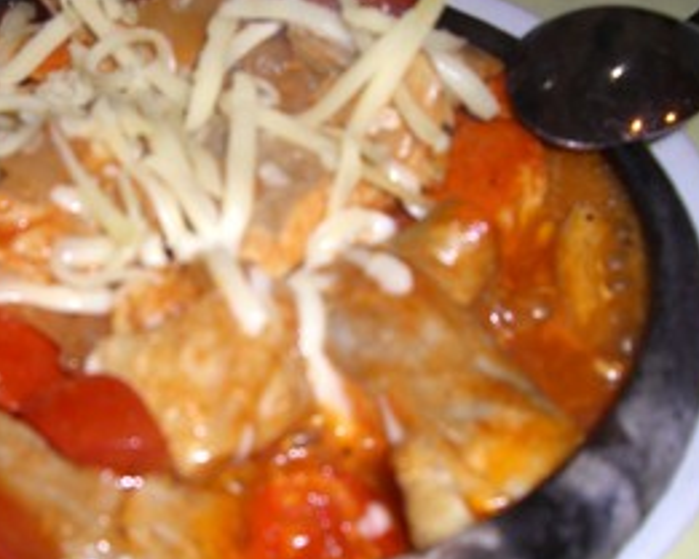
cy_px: 353
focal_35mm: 64
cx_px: 225
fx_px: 1325
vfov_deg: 23.8
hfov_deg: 29.3
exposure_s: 1/60
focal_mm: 7.9
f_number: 2.8
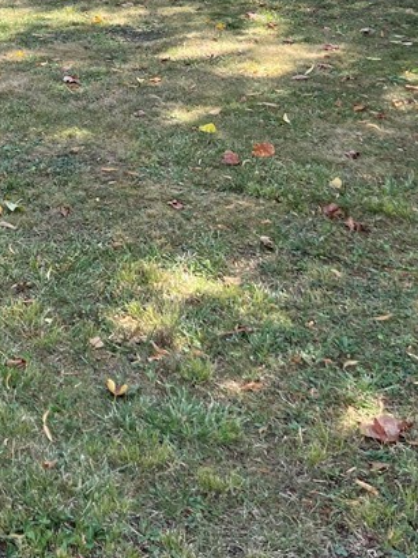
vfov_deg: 26.1
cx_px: -52
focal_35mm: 65
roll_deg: +0.4
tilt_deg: -2.0
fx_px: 1048
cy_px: -137
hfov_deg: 21.3
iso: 50
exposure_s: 1/454
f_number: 1.6
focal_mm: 5.1
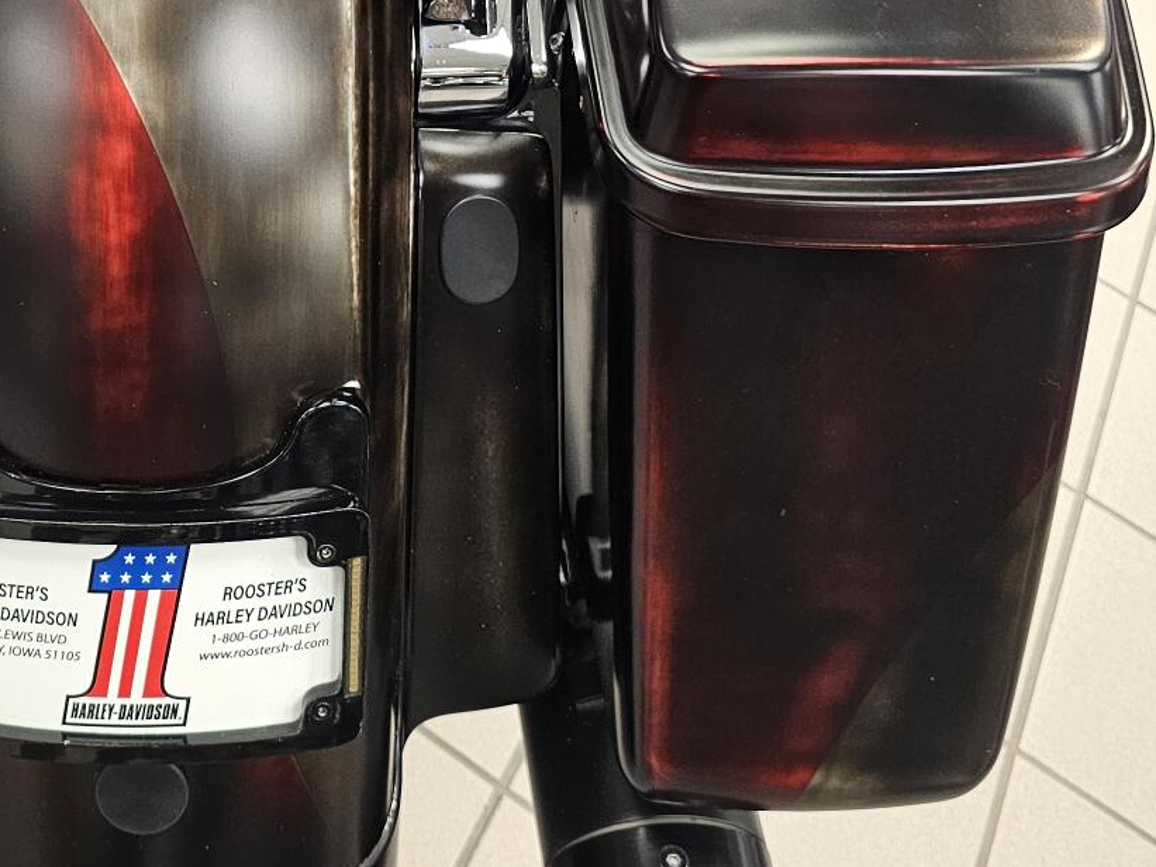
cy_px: 160
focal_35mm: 56
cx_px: 127
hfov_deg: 32.7
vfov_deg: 25.6
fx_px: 1870
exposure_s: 1/120
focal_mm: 6.3
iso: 320
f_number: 1.7
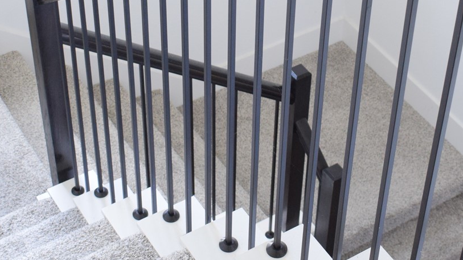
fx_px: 1031
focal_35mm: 84
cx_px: 258
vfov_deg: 14.2
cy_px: 26
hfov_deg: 25.3
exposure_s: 1/60
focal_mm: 20
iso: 800
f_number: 3.8
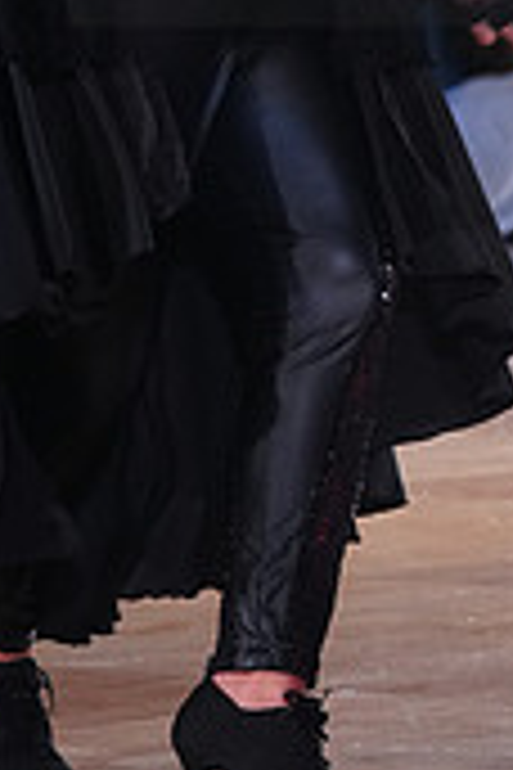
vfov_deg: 6.8
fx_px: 6391
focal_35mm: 299
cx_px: 691
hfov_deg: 4.6
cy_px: -122
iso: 2500
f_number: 4
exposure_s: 1/400
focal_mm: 88
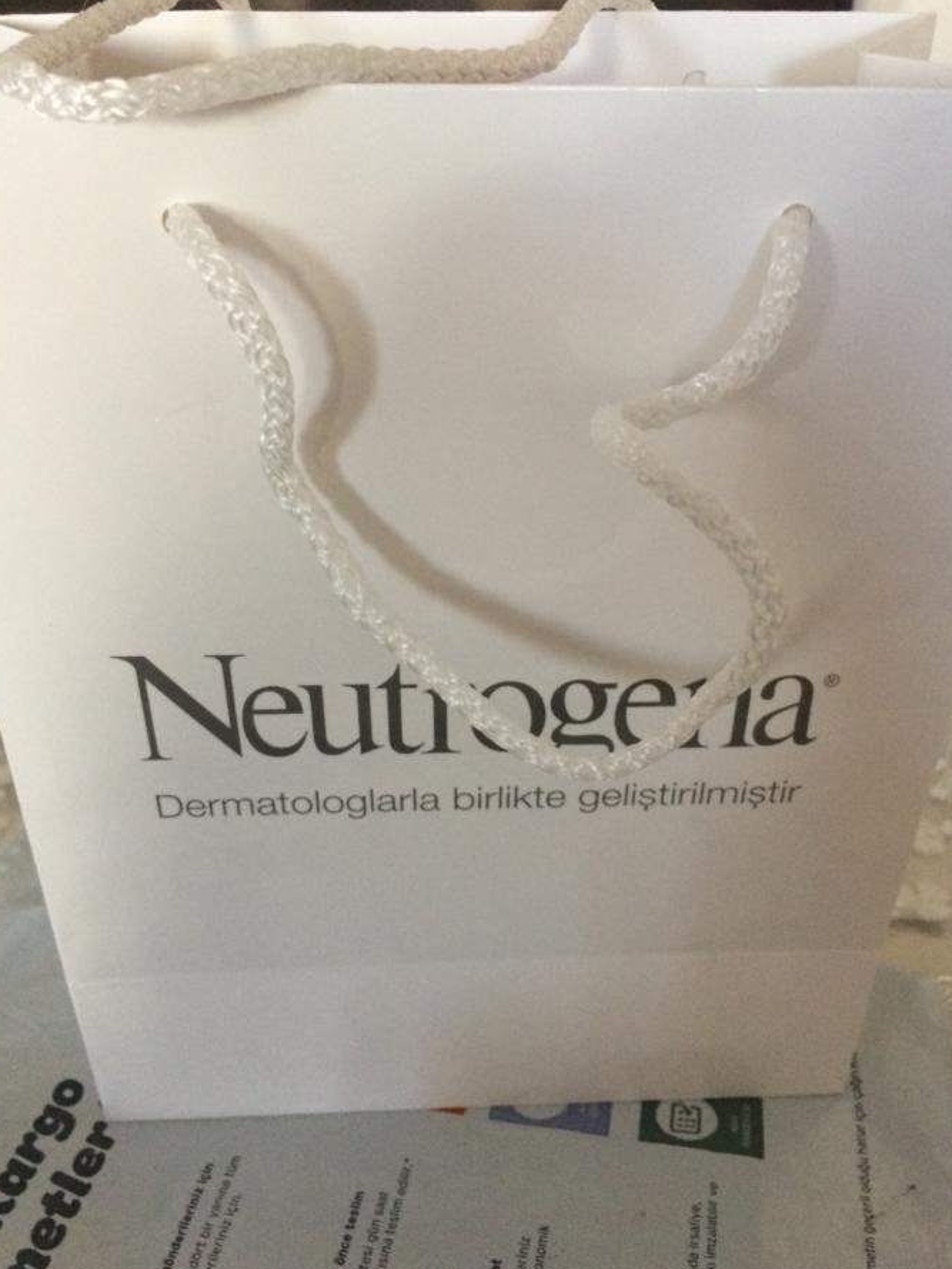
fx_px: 1100
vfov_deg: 60.0
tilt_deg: -34.0
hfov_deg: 46.8
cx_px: 477
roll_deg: -0.5
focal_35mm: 30
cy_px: 644
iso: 320
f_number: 2.2
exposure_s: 1/33
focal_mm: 4.15
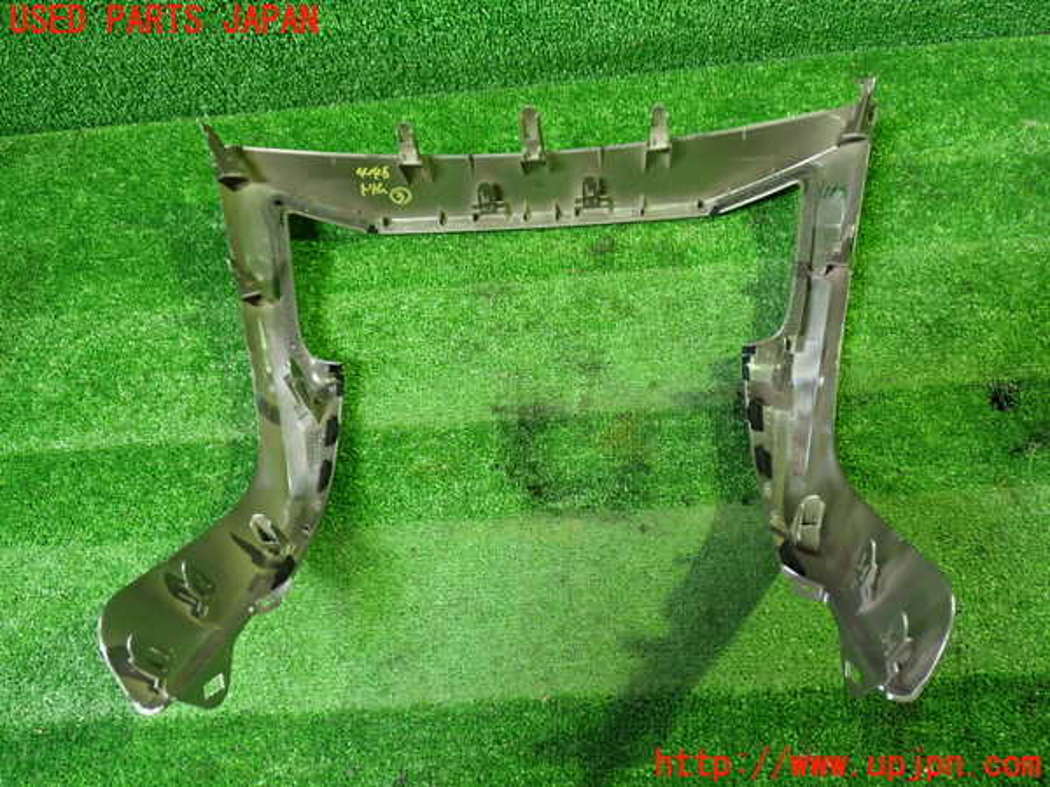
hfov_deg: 56.8
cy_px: 394
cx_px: 525
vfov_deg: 44.2
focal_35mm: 32
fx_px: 971
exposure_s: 1/30
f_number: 2.4
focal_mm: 5.79
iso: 500
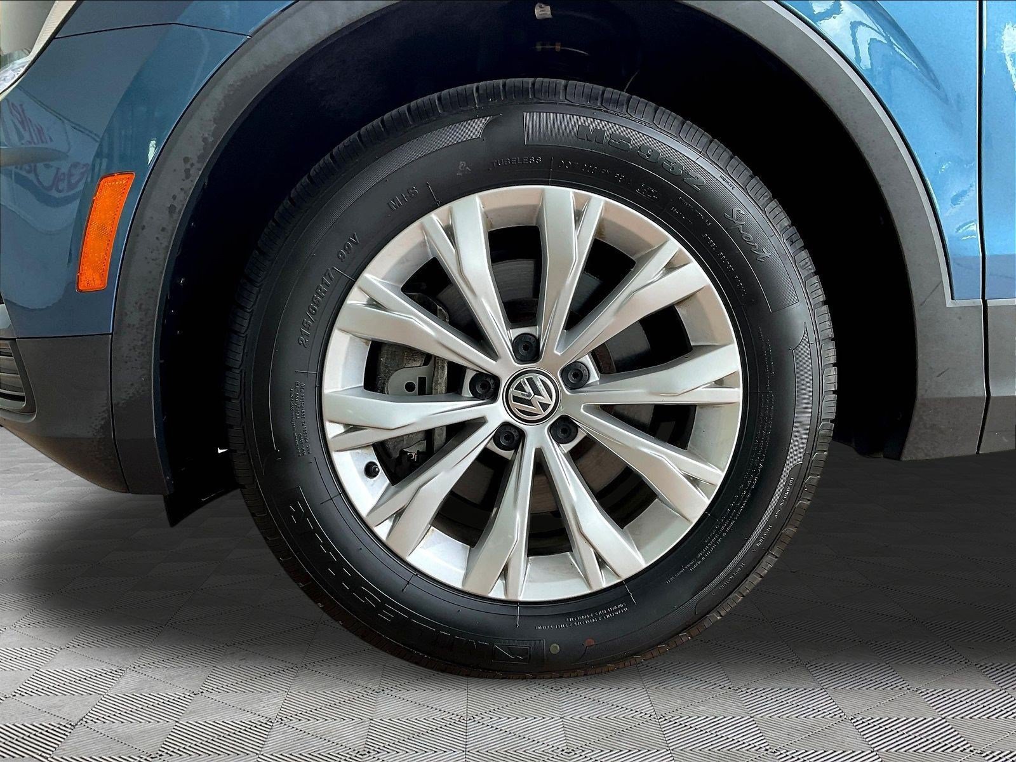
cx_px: 508
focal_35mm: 29
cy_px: 381
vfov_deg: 48.2
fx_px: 851
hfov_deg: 61.7
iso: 32
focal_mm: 3
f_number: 1.8
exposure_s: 1/122
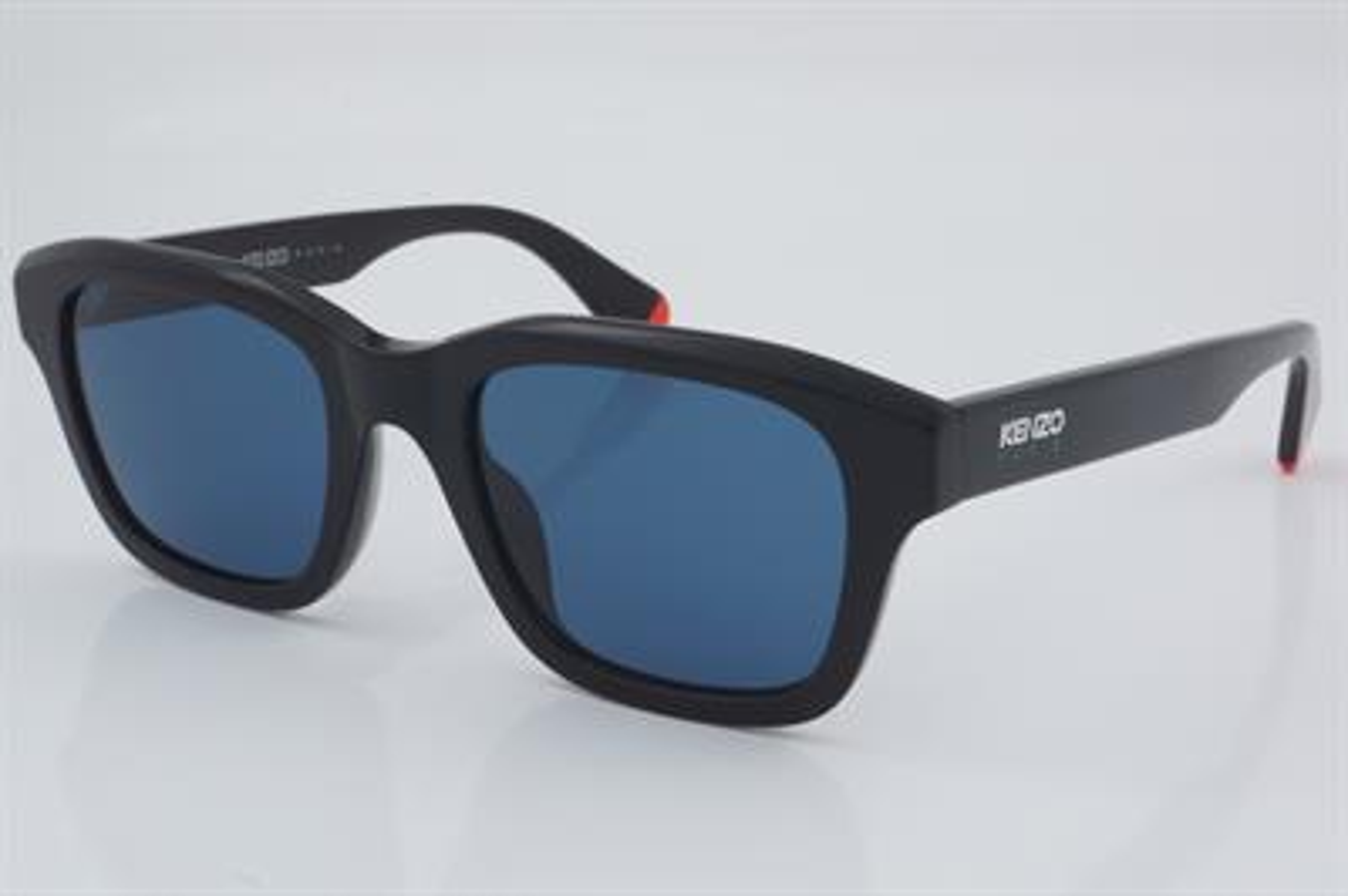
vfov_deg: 18.2
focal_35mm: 75
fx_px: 2806
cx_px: 674
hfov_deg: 27.0
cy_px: 448
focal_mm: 50
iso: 100
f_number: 32
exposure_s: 1/3
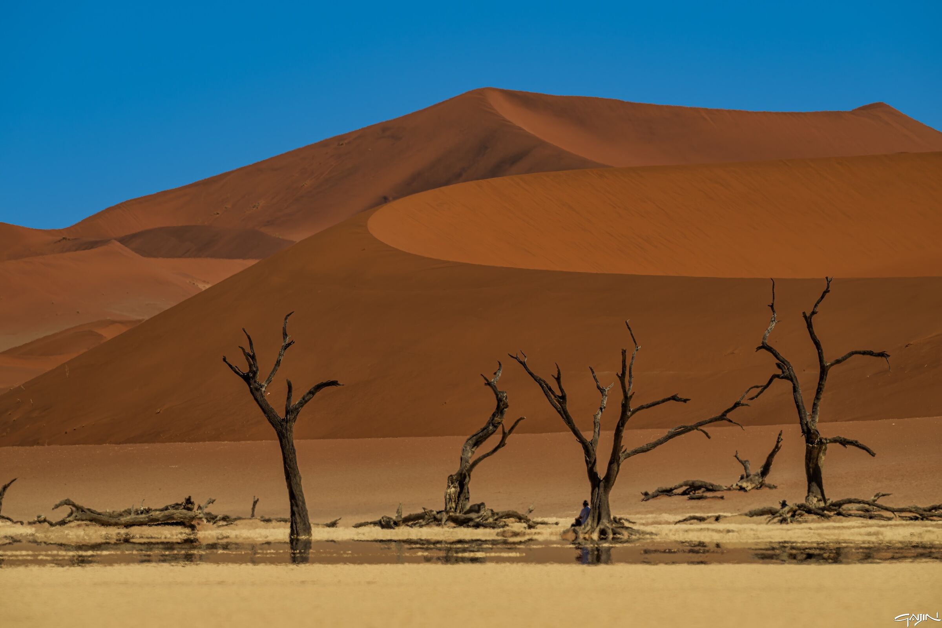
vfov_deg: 3.1
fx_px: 11774
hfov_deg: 4.6
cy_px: 314
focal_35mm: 450
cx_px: 471
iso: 64
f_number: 9
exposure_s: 1/500
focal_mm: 450
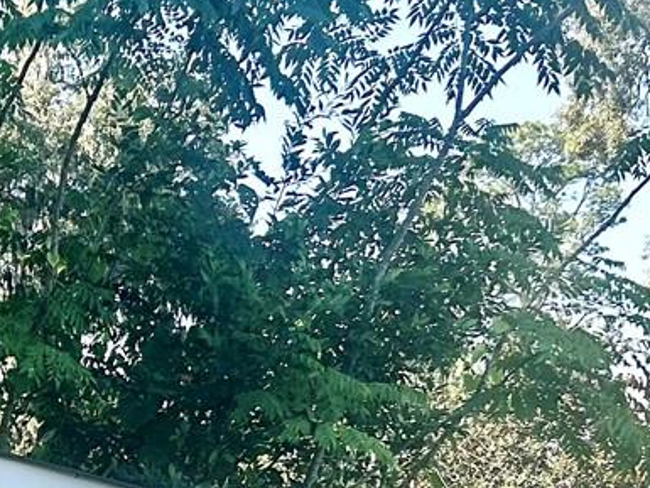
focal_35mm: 108
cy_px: 638
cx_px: -61
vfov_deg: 13.2
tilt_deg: -2.5
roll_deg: +1.3
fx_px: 2029
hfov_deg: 17.6
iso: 50
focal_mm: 5.7
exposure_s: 1/775
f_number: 1.5
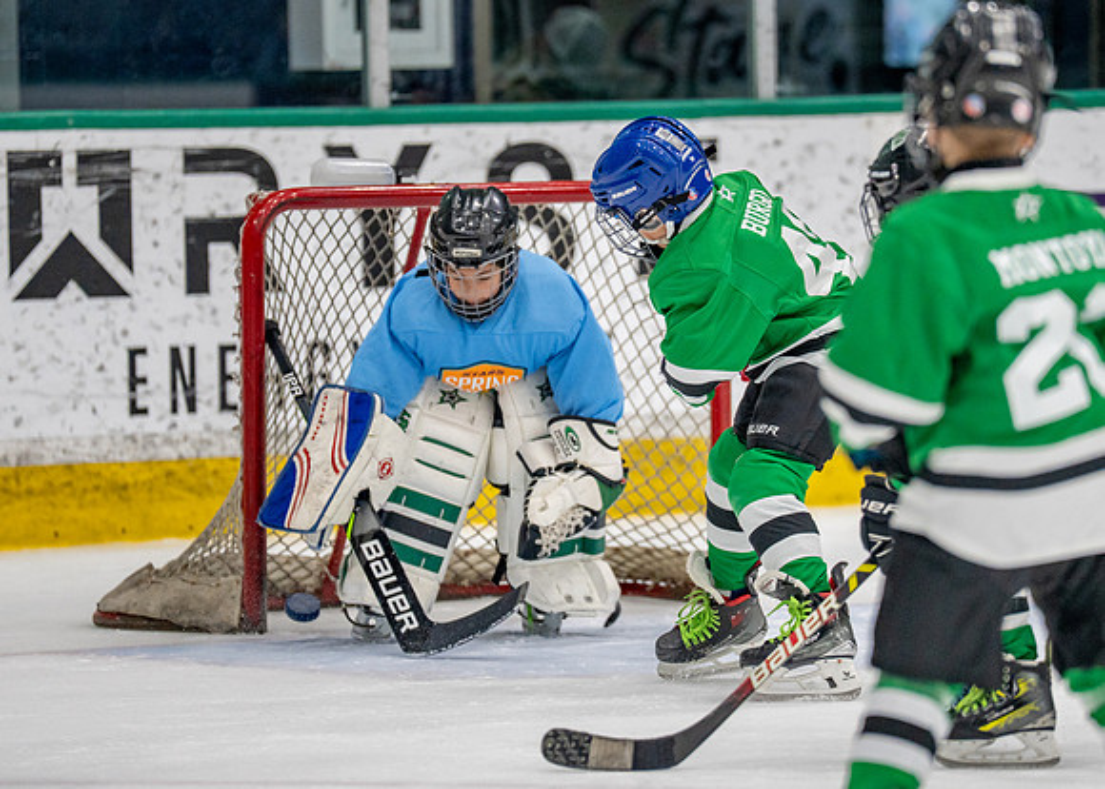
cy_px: 376
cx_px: 606
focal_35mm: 340
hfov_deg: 5.9
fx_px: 10678
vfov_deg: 4.2
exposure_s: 1/1600
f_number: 2.8
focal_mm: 200
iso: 1000
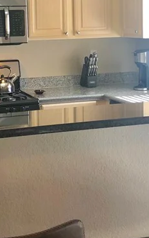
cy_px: 55
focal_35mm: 82
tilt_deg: -5.0
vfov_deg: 24.9
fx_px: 533
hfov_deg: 15.9
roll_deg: +0.8
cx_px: 75
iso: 25
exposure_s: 1/30
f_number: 1.8
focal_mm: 3.99
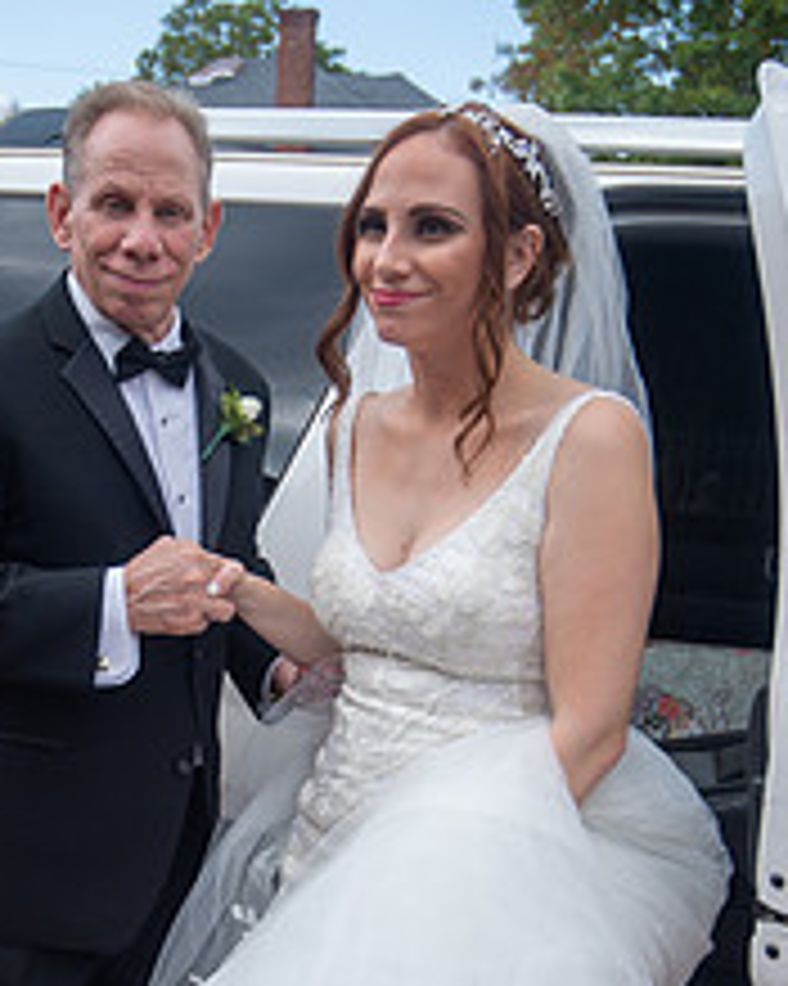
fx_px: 1575
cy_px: 743
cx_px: 209
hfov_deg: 27.7
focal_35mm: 54
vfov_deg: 34.0
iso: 400
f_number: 4
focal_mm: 28
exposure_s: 1/1250
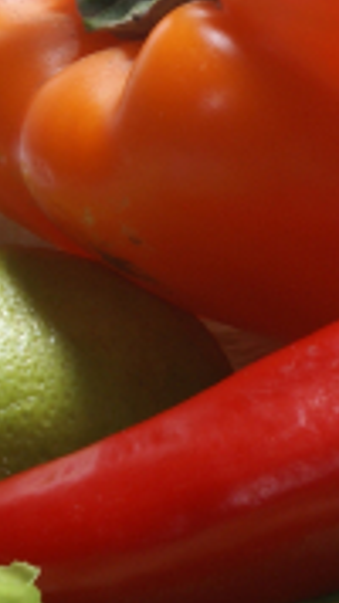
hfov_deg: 2.7
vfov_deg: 4.8
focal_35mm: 448
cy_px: 185
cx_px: 1134
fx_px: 7166
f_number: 13
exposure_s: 1/80
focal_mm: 60
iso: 100
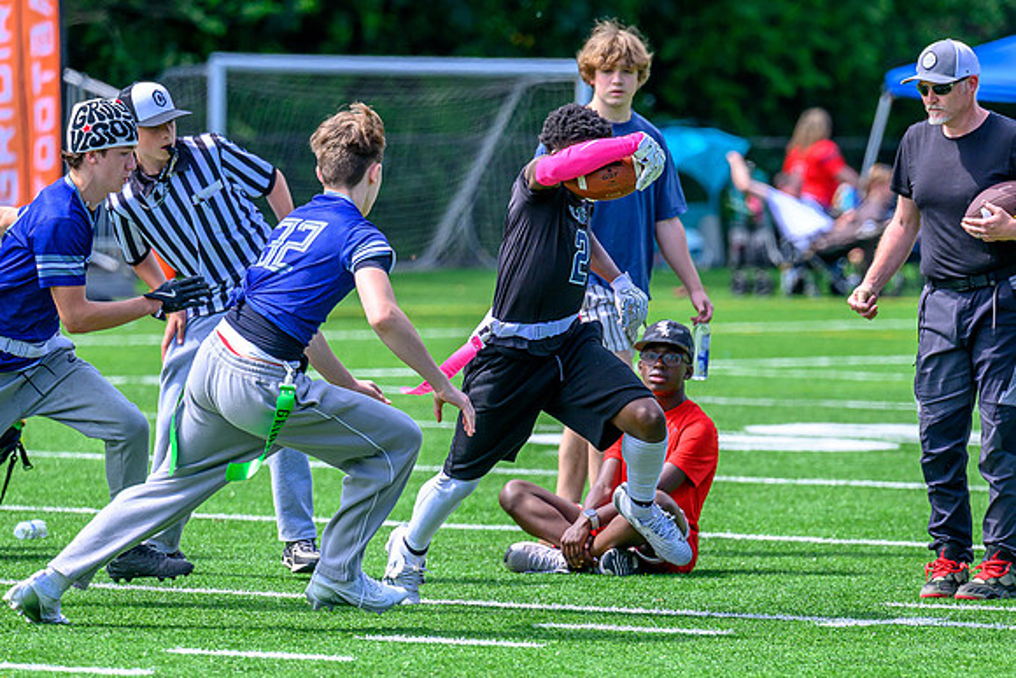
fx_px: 9727
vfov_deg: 4.0
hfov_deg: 6.0
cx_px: 567
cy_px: 385
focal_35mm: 345
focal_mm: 200
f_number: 3.5
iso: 280
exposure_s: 1/2000
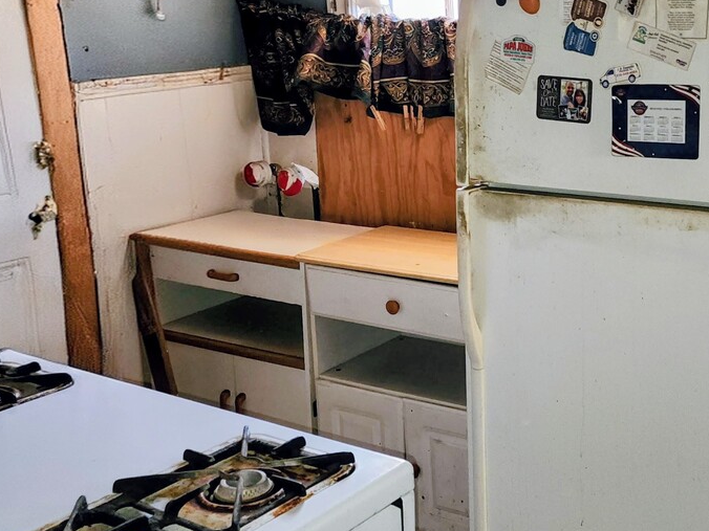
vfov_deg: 29.7
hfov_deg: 37.9
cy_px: 235
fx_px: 1004
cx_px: 532
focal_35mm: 49
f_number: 1.8
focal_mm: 6.4
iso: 100
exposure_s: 1/30
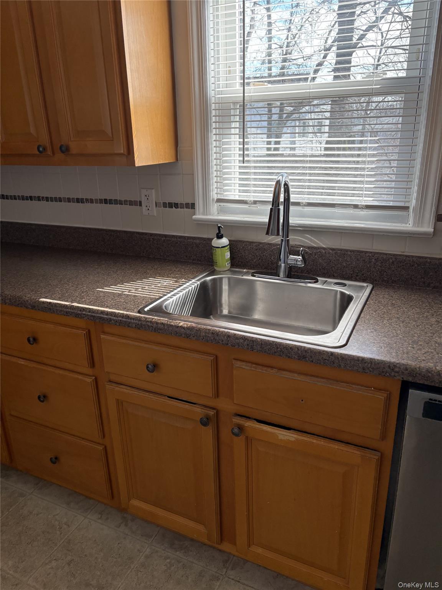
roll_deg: +3.2
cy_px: 295
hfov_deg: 53.1
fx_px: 443
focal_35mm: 26
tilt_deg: -23.3
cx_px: 221
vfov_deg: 67.3
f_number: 1.6
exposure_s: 1/237
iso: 64
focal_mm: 5.96
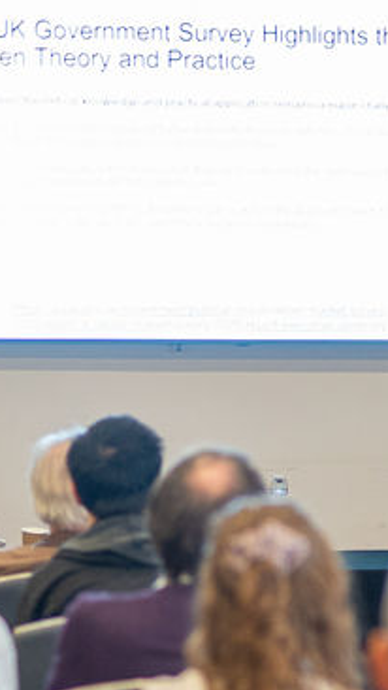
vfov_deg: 11.7
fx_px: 3346
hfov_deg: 6.6
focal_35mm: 183
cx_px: 343
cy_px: 595
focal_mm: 50
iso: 1000
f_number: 1.4
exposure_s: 1/160
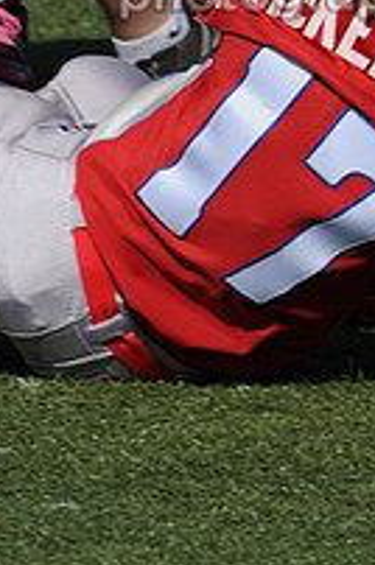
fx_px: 20224
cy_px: -140
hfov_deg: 1.1
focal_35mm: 1290
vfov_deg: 1.6
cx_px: 477
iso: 200
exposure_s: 1/500
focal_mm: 300
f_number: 11
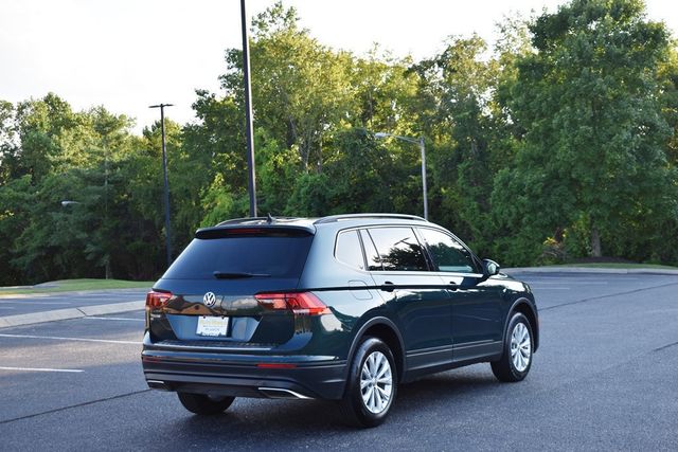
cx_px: 339
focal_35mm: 57
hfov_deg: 35.0
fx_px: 1074
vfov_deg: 23.8
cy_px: 226
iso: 200
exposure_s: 1/250
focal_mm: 38
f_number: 6.3
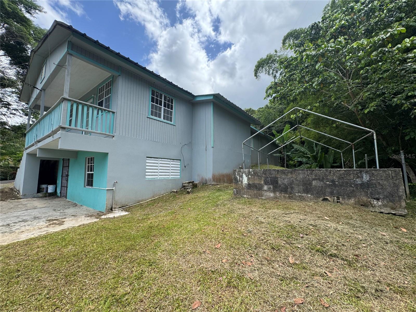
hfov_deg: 102.1
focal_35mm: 14
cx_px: 208
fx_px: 168
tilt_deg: +5.2
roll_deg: +0.5
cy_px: 156
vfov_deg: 85.7
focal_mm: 2.22
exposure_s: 1/591
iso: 40
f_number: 2.2
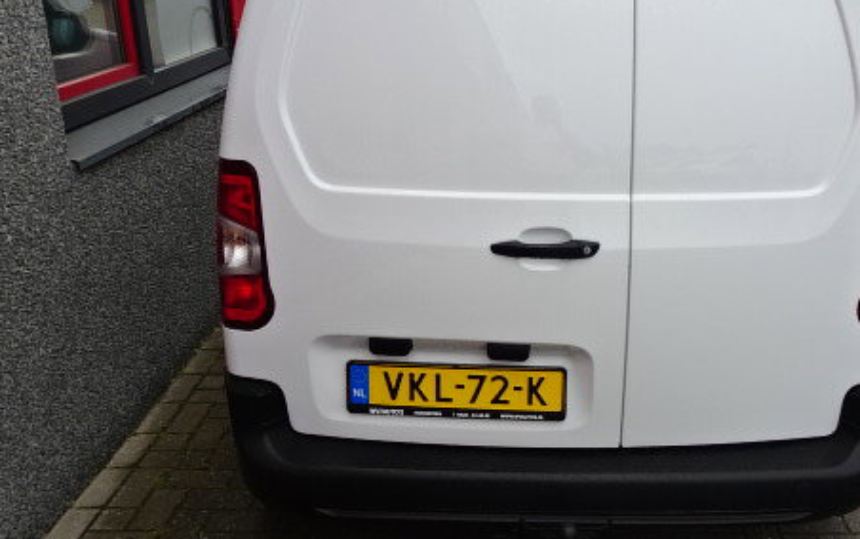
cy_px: 215
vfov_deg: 35.3
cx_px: 556
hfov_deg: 53.2
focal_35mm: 36
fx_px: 844
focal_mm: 4.25
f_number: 3.5
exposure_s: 1/320
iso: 80
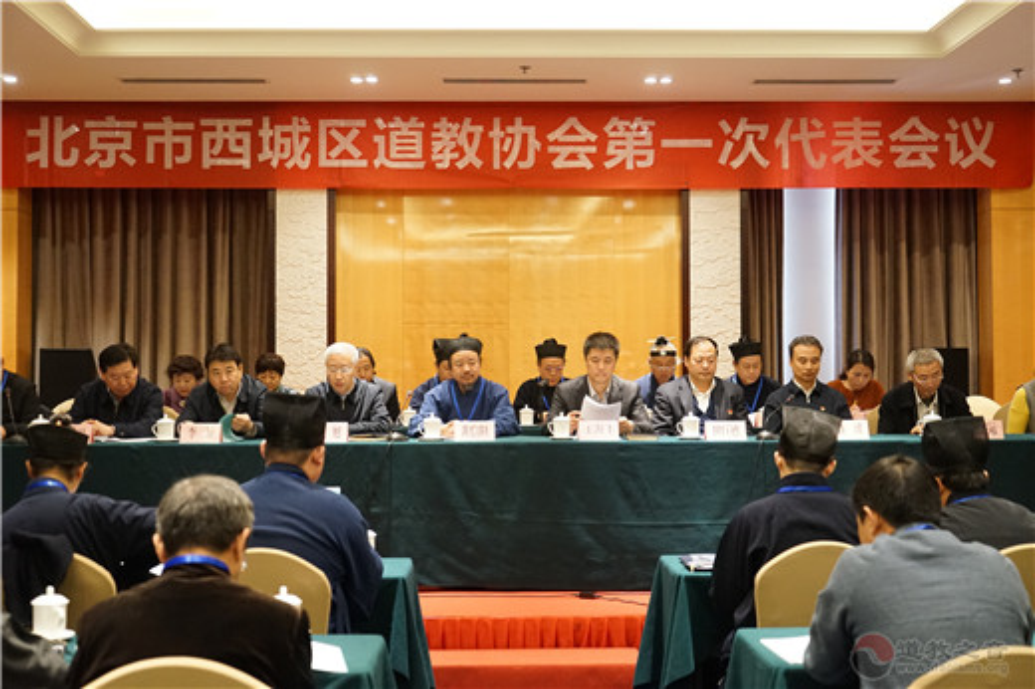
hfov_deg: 43.6
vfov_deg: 29.8
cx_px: 518
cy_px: 344
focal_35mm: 45
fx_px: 1293
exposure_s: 1/60
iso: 4000
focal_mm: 45
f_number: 4
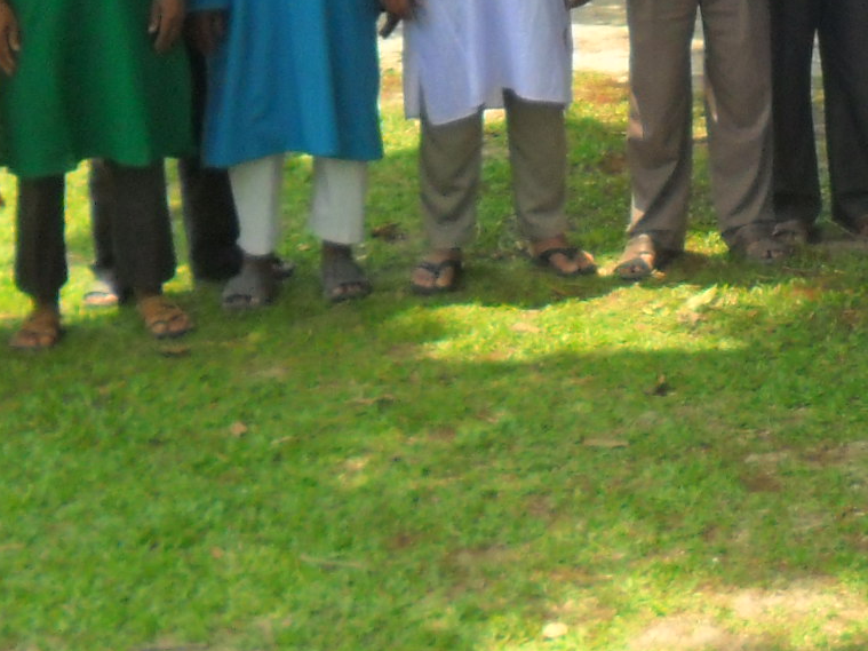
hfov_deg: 17.7
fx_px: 2708
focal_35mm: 108
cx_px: 905
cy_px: -125
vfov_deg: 13.3
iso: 100
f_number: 3.7
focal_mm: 5.7
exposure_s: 1/350
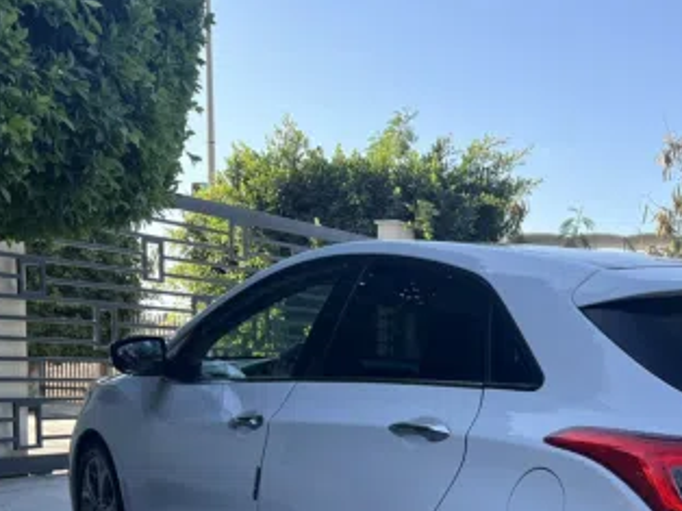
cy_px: 461
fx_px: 1043
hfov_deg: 34.7
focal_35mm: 53
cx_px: 576
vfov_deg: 26.6
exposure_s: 1/1449
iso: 50
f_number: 1.5
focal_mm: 5.7
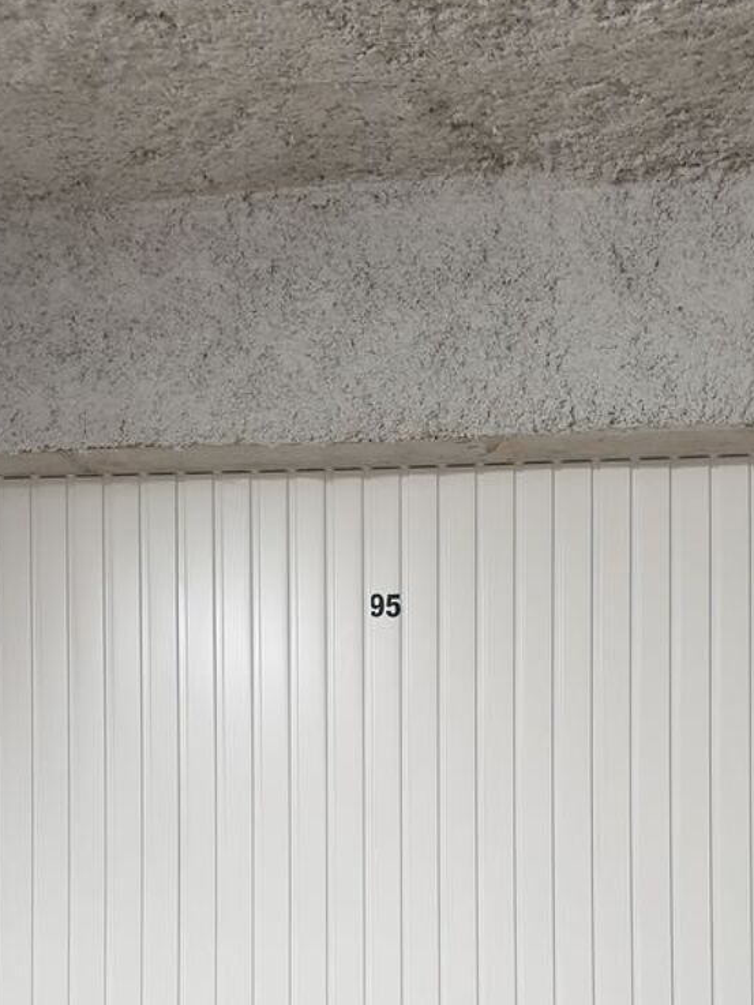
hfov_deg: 30.9
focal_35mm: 47
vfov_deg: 38.6
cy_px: 827
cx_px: 380
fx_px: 1365
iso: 320
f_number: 2.4
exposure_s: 1/25
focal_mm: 4.3
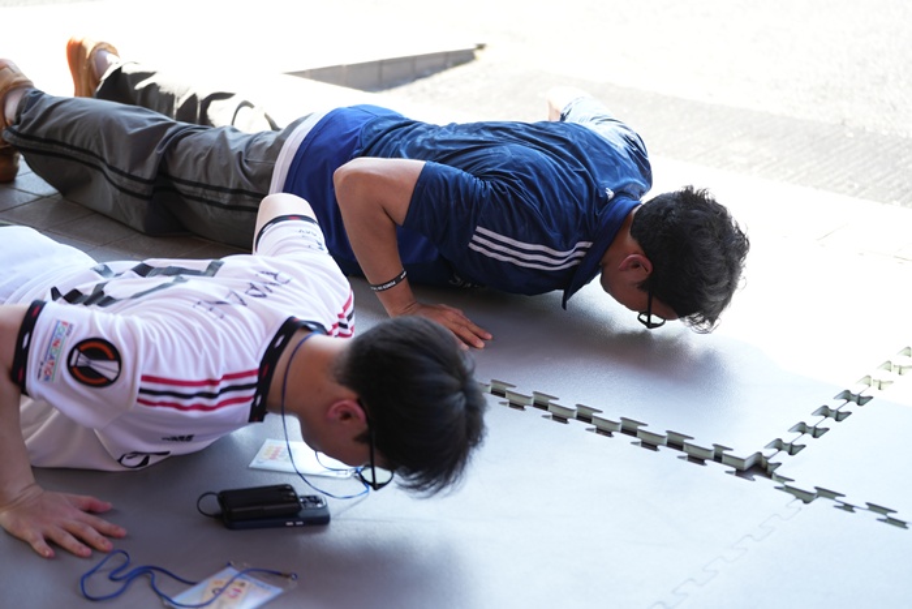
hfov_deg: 24.2
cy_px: 304
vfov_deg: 16.3
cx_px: 456
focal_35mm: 84
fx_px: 2128
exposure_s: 1/160
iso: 100
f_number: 2.8
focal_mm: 84
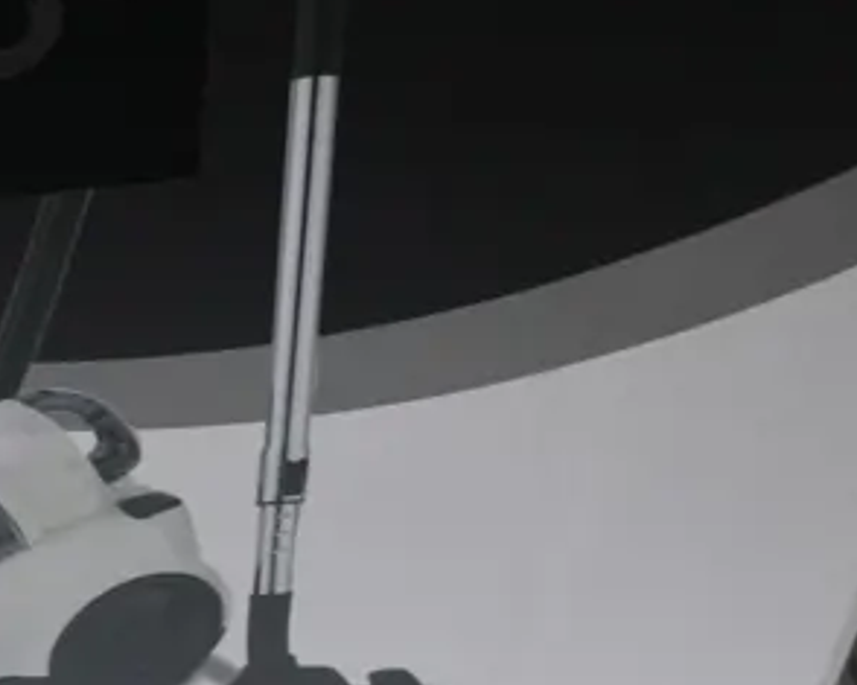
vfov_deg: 14.9
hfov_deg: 18.1
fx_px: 2586
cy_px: 83
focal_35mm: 102
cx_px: -108
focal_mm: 15
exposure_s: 1/80
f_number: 3.6
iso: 200
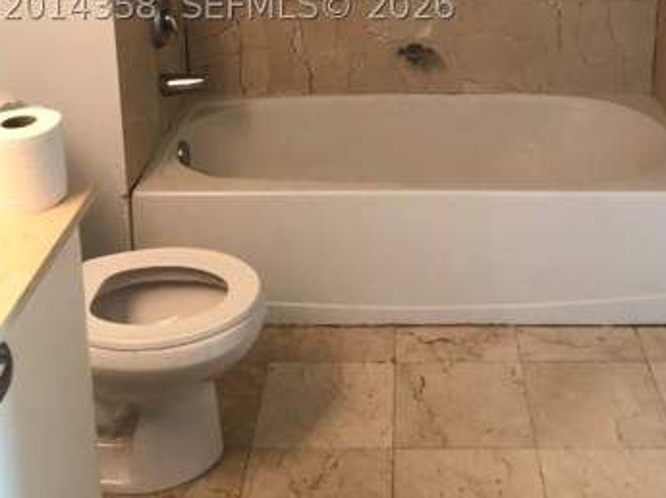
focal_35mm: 52
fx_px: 999
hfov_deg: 36.7
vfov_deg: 26.6
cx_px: 409
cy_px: 6
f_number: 1.8
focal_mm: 4
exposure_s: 1/15
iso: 40
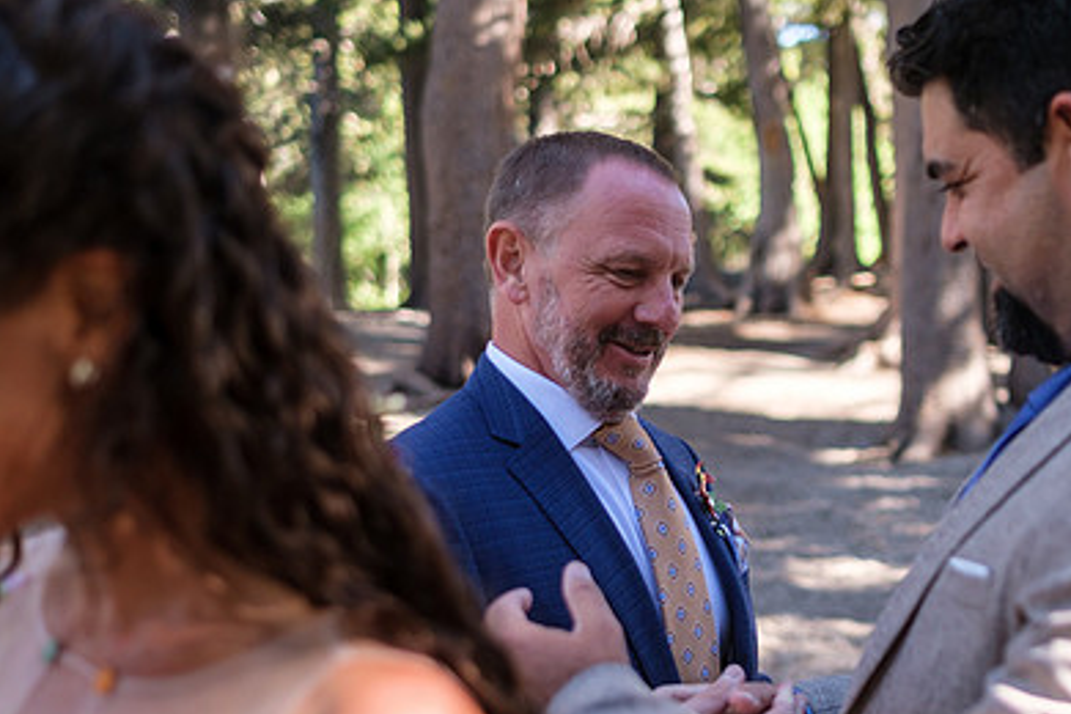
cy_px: 416
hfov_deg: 37.9
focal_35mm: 52
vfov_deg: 26.0
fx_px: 1547
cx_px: 684
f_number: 1.6
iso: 160
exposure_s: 1/1250
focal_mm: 23
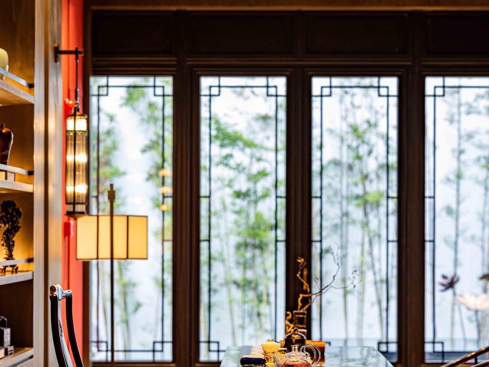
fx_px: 1766
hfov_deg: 15.7
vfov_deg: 11.8
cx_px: 315
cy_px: 239
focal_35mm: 125
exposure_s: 1/60
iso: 800
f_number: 3.6
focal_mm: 110
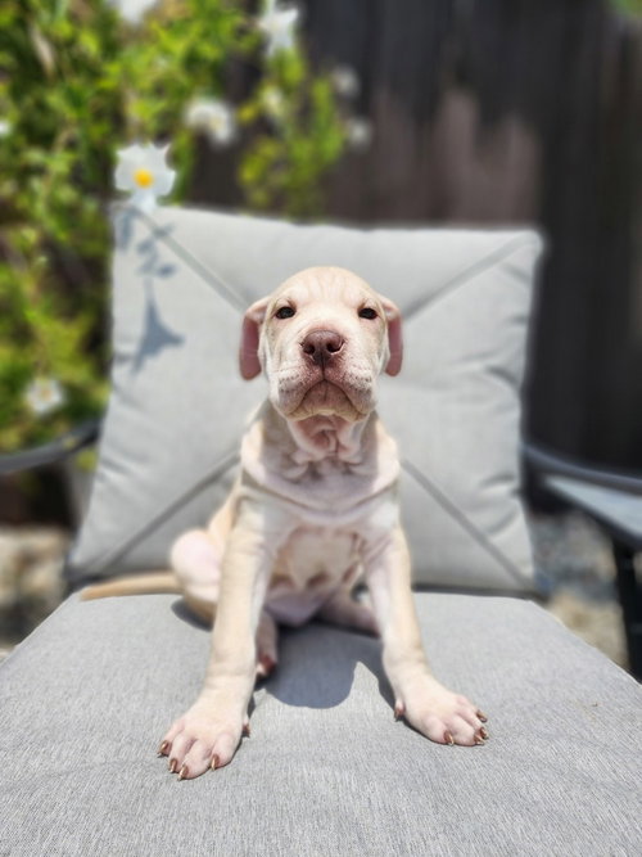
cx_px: 321
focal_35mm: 23
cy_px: 428
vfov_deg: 73.9
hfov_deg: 58.9
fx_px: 569
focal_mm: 5.54
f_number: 1.8
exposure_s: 1/2116
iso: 25
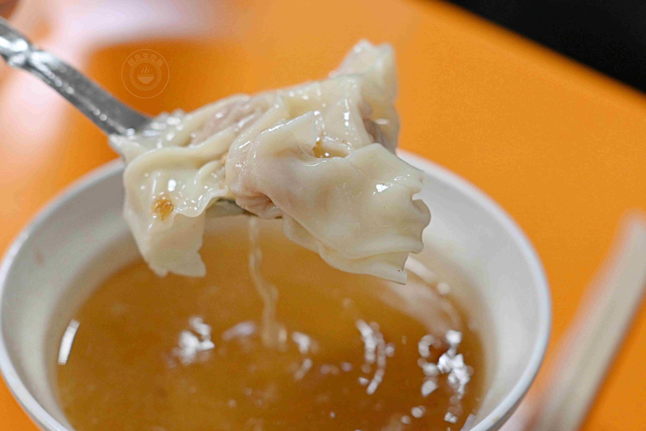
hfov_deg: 27.0
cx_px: 323
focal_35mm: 75
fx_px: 1346
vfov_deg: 18.2
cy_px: 216
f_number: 3.2
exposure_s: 1/200
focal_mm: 50
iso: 1400
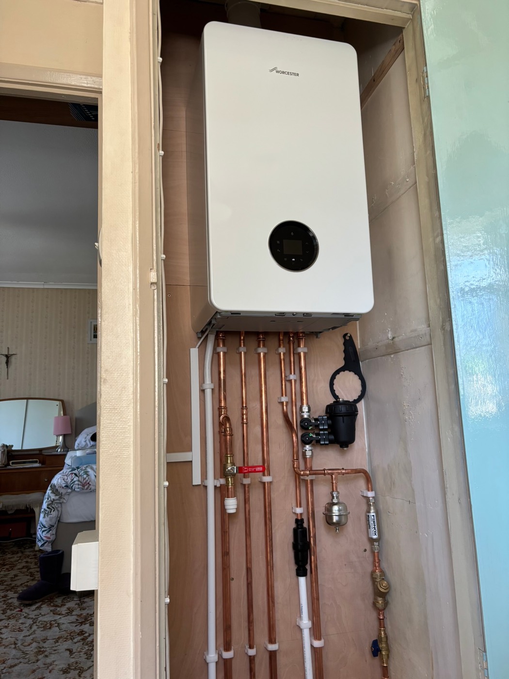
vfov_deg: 67.3
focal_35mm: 26
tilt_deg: +9.3
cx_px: 254
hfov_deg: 53.1
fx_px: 510
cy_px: 340
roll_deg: +0.9
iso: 125
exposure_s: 1/98
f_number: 1.6
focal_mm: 5.96
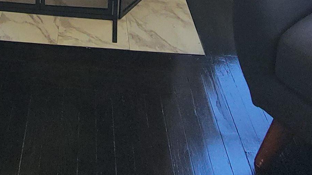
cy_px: -192
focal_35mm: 48
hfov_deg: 40.7
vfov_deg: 17.0
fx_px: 397
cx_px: 53
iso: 100
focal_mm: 2.2
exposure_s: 1/120
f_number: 2.2
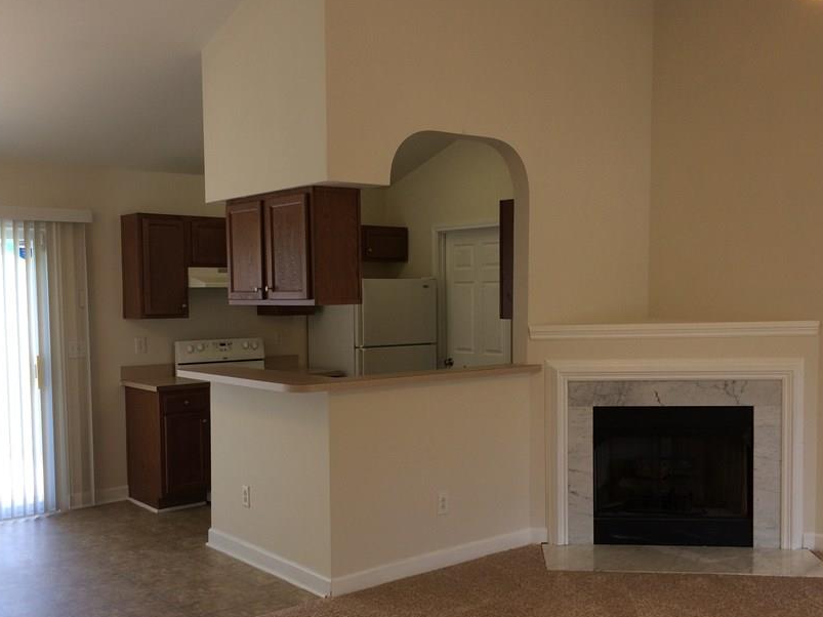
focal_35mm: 37
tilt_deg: -5.9
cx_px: 397
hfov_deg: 50.1
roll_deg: -0.1
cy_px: 354
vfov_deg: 38.6
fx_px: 880
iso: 40
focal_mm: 4.15
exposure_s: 1/60
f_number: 2.2
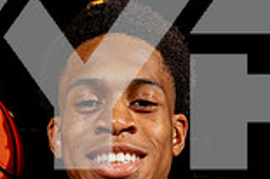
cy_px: 289
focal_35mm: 90
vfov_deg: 14.0
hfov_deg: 22.6
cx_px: 162
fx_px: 674
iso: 250
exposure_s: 1/125
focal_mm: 24
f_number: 7.1
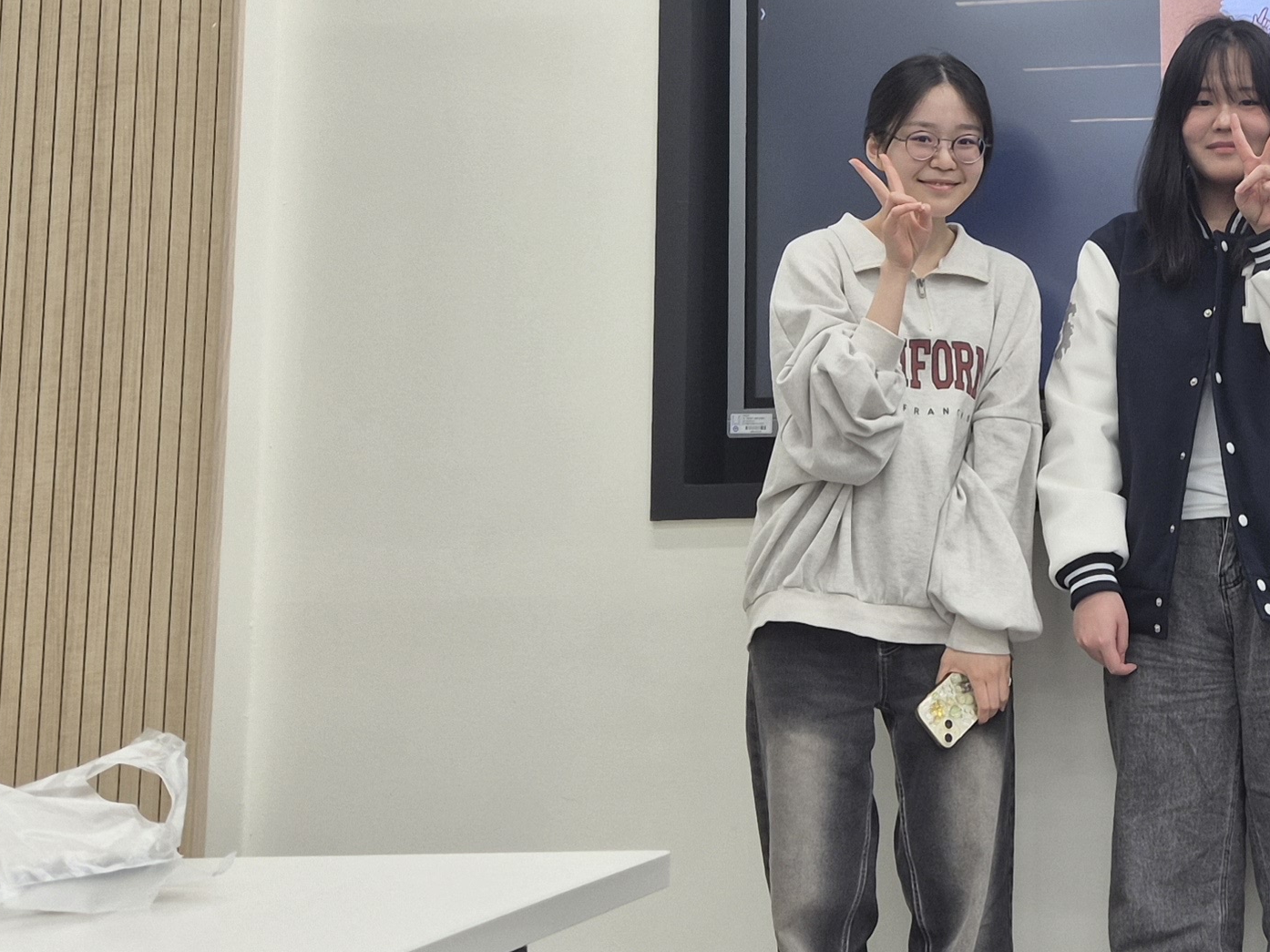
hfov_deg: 28.0
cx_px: 1213
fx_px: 2421
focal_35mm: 66
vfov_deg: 21.9
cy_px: 169
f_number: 1.8
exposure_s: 1/60
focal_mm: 5.4
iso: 32
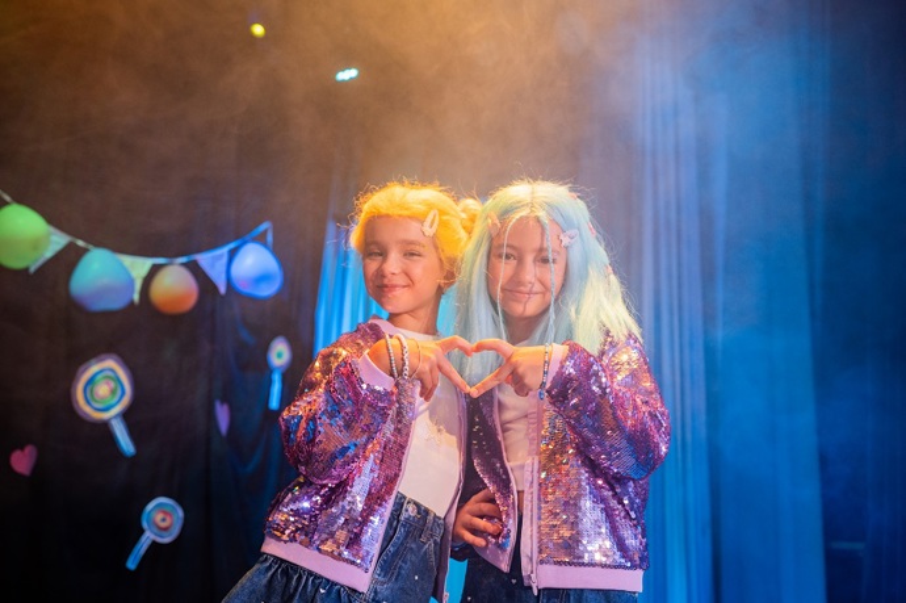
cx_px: 453
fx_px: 880
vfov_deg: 37.8
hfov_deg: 54.5
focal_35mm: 35
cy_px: 302
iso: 1250
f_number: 3.2
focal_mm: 35
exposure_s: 1/250
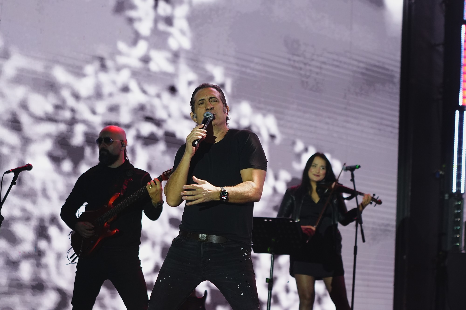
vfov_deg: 13.0
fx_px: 1359
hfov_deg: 19.5
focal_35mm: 105
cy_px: 155
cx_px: 233
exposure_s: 1/250
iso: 1250
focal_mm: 70
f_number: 2.8
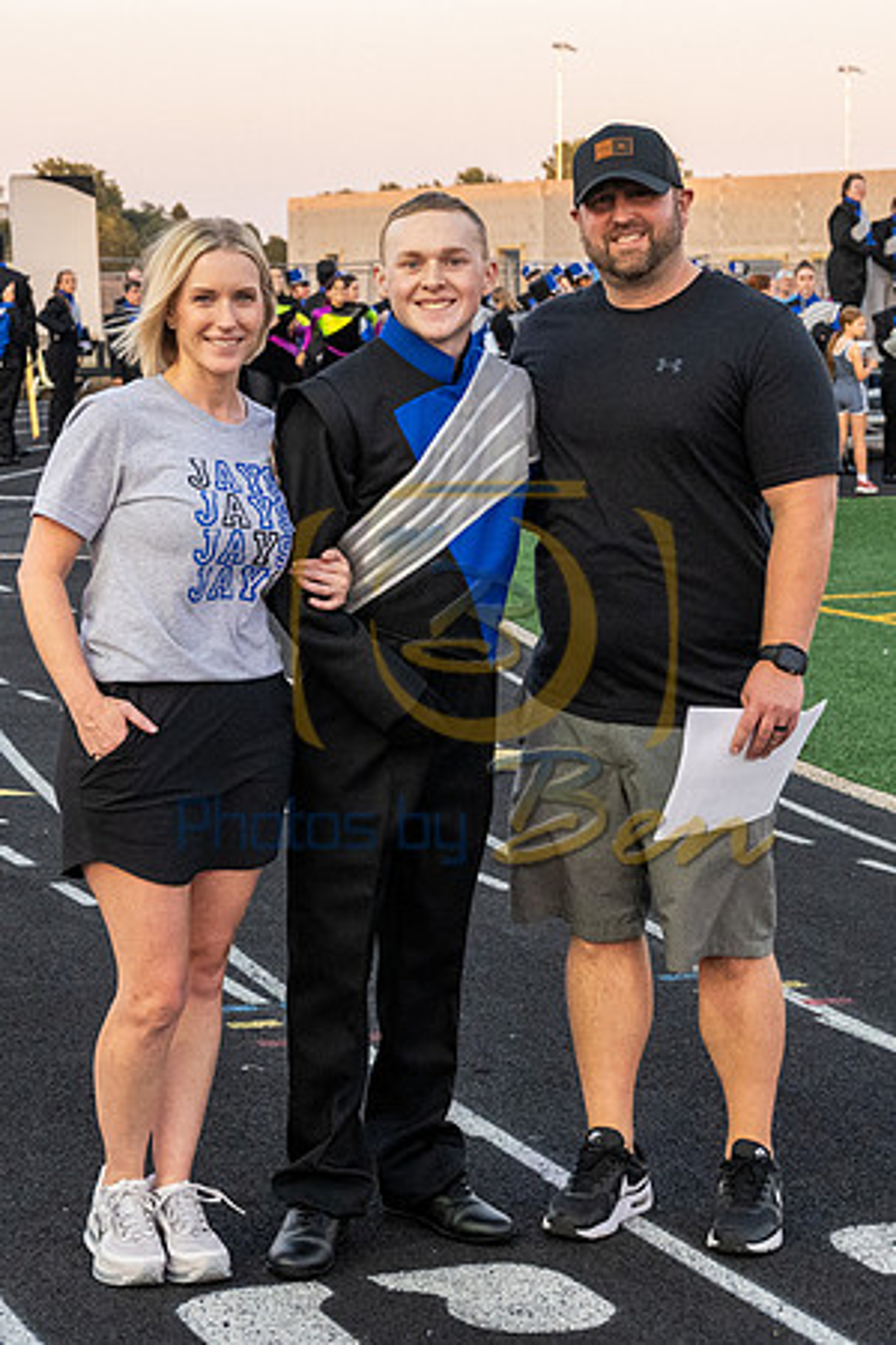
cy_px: 365
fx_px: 3124
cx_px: 404
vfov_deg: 24.1
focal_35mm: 84
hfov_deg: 16.3
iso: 2500
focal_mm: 37
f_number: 5
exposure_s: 1/1000
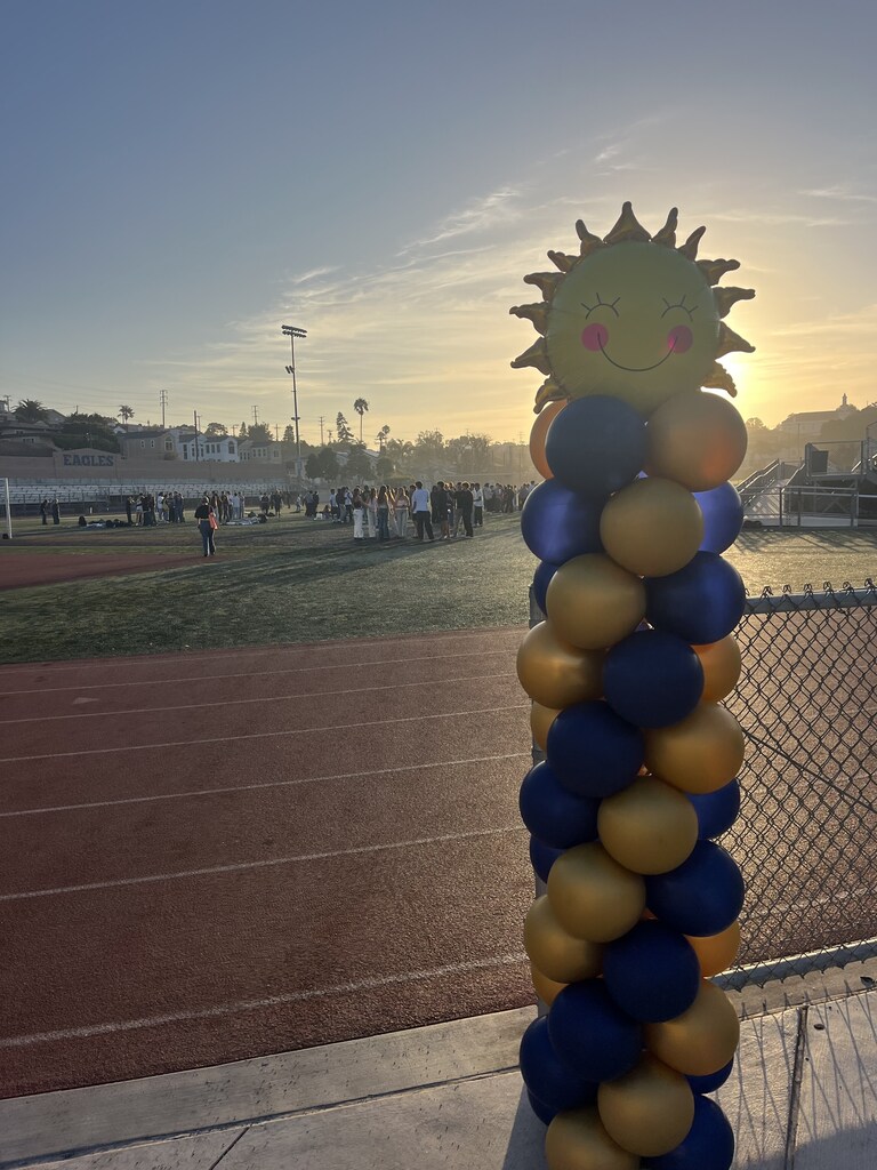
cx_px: 438
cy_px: 585
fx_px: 878
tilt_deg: -4.3
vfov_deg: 67.3
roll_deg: +2.5
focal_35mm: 26
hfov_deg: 53.1
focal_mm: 5.1
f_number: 1.6
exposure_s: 1/3311
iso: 50
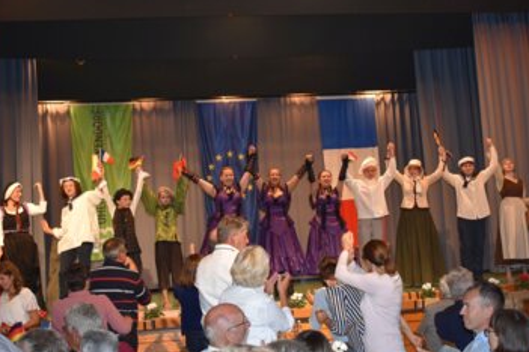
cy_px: 181
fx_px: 728
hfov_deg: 39.9
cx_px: 288
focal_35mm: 50
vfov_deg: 27.2
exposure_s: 1/60
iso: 1000
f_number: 4.2
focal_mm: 29
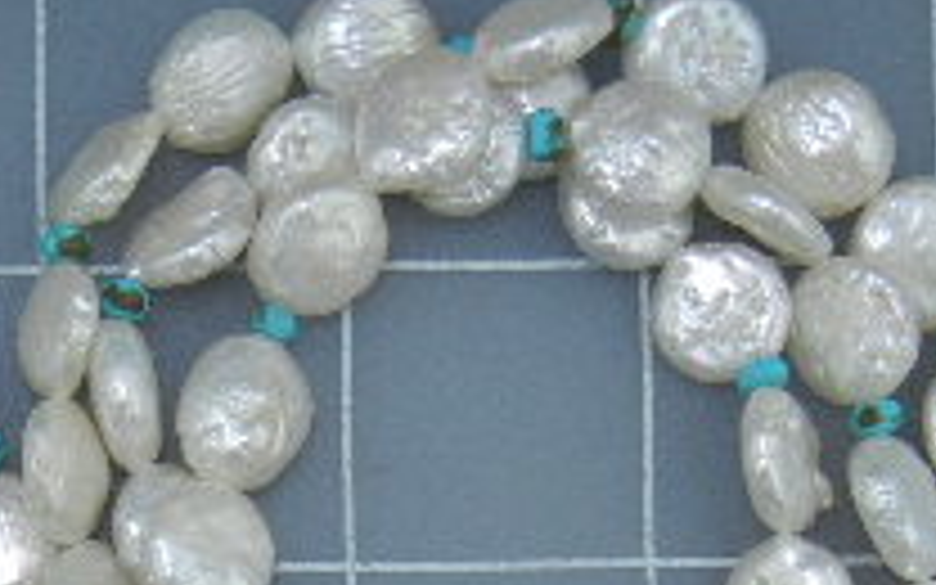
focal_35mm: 98
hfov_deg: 20.9
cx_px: 176
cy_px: 855
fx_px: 2500
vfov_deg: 12.7
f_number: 3.5
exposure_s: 1/30.5
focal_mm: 5.4
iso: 200
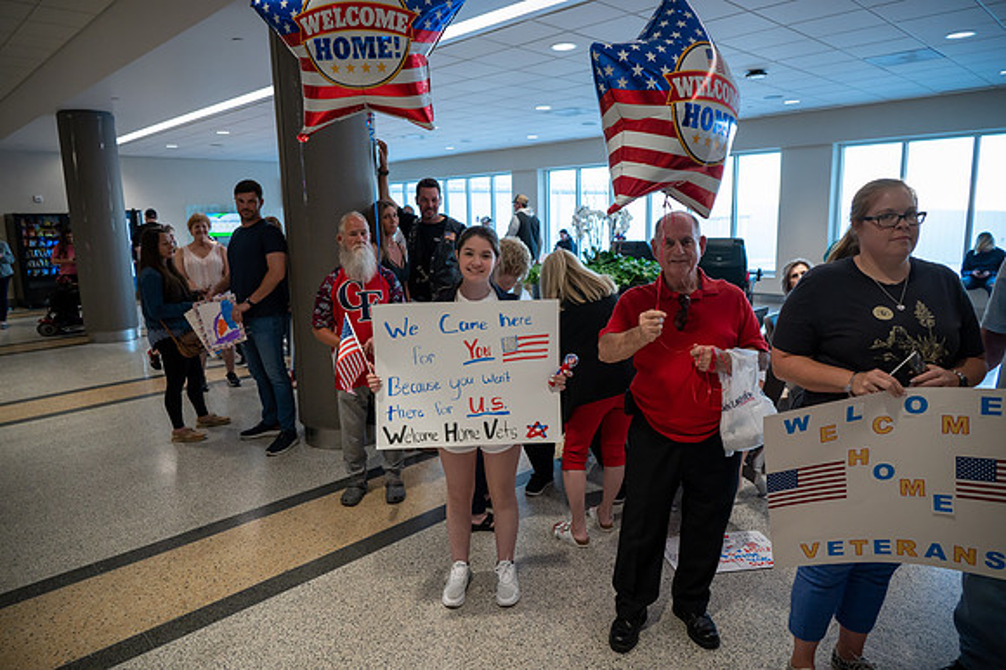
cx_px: 503
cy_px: 335
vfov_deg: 53.1
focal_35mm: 24
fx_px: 670
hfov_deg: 73.8
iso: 2200
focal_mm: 24
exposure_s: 1/200
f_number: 4
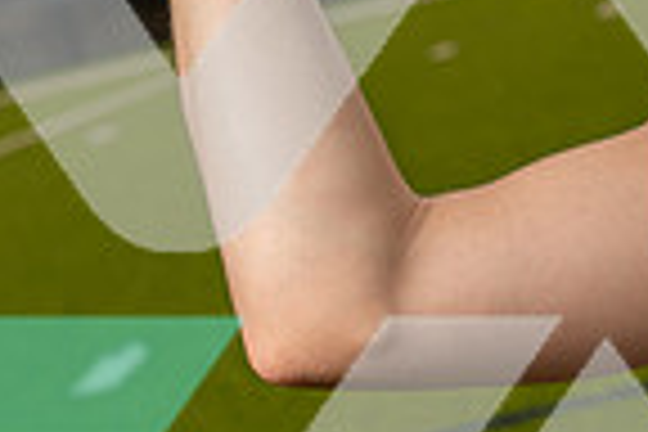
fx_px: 4626
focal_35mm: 257
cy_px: 11
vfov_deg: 5.3
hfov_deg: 7.9
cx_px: 936
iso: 100
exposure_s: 1/250
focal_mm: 64
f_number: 8
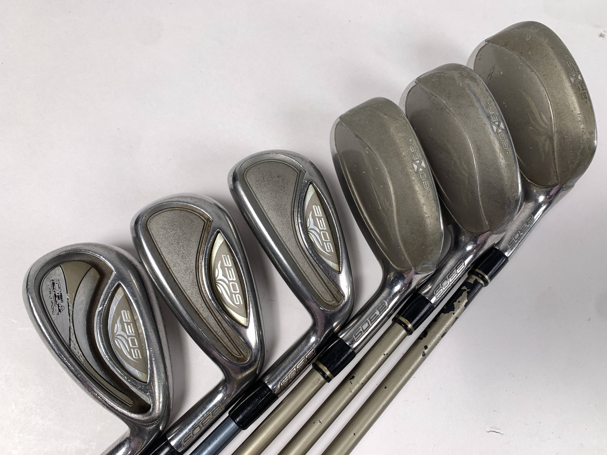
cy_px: 228
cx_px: 304
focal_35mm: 26
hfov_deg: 67.3
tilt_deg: -75.4
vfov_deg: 53.1
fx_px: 456
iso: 25
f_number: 1.8
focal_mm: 4.25
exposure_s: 1/120
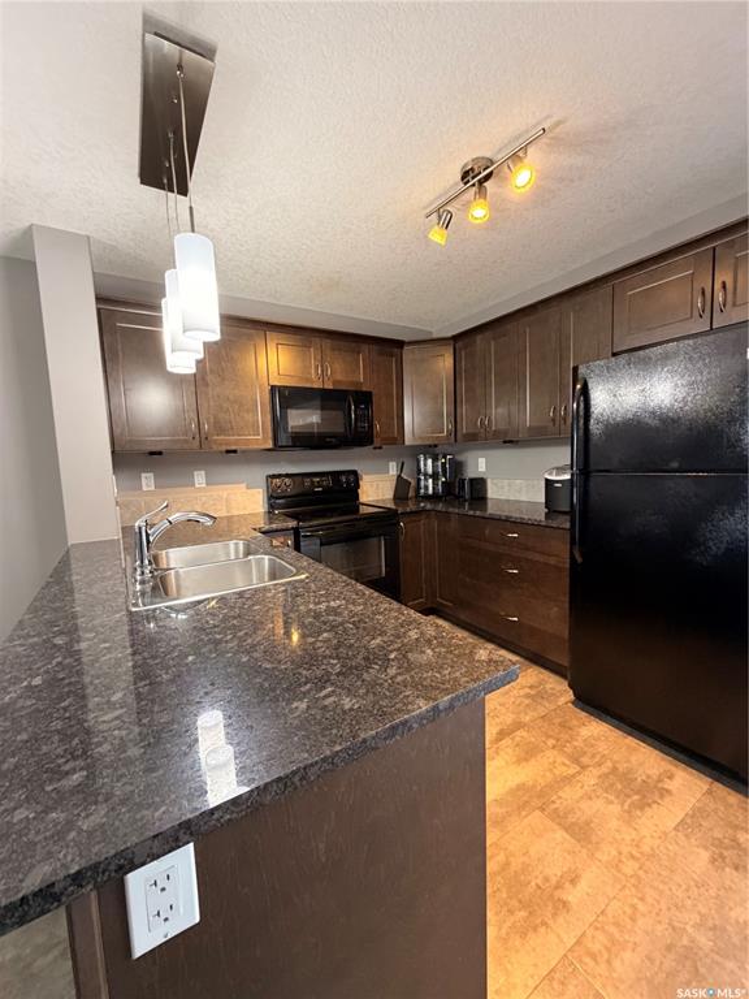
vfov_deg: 102.1
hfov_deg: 85.7
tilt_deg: -5.3
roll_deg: +0.9
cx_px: 374
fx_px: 404
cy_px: 500
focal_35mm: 14
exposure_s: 1/60
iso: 400
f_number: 2.2
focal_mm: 2.22
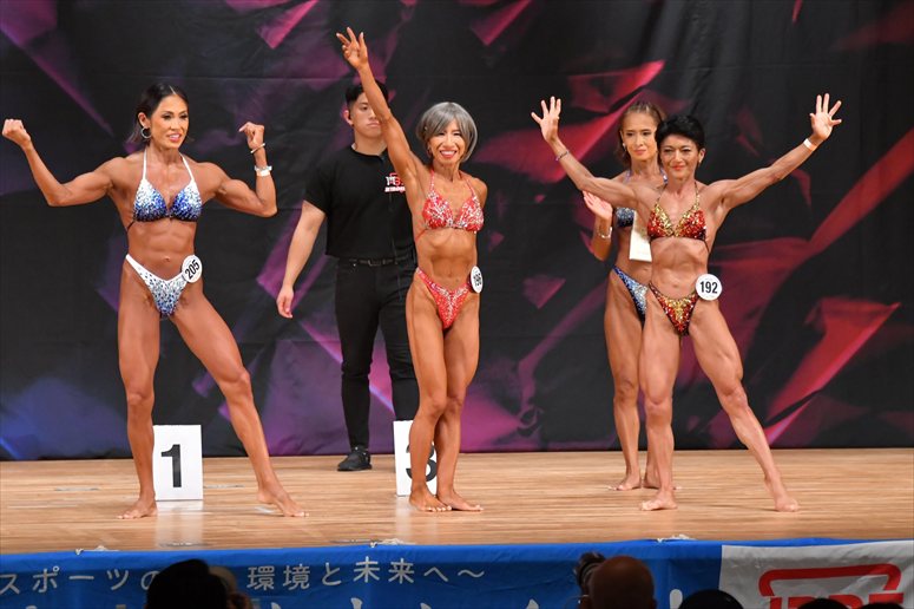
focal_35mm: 225
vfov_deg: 6.1
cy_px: 304
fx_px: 5710
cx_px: 457
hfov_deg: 9.2
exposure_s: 1/400
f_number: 5.6
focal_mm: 150
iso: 5600
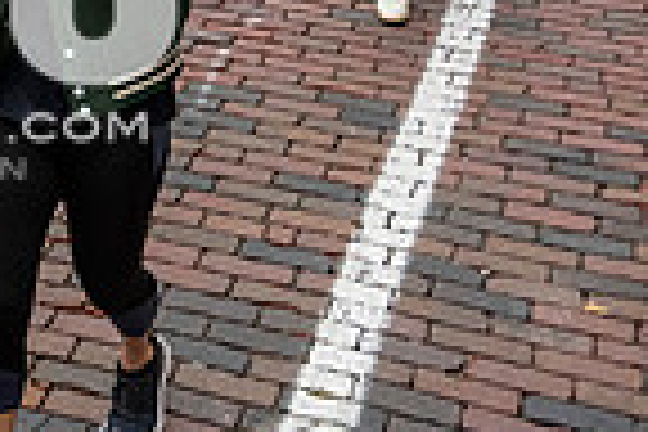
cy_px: -34
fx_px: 1746
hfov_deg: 19.6
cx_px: -162
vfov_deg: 13.8
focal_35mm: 97
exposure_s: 1/1600
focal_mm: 24
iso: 1000
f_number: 4
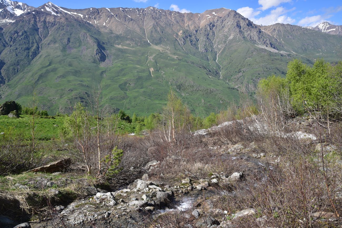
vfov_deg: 27.0
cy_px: 114
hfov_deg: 39.6
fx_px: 475
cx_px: 171
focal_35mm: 50
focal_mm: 50
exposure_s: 1/125
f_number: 10
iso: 100
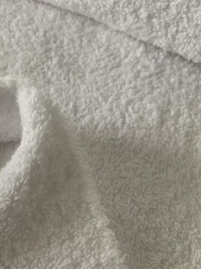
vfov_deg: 52.6
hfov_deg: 40.4
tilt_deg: -68.0
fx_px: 271
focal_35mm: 35
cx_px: 77
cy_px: 135
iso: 250
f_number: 1.8
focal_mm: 4.25
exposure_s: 1/60
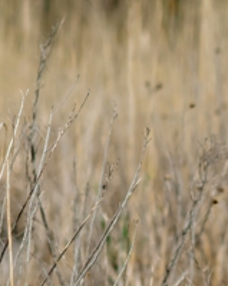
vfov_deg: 5.0
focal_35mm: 388
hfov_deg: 3.9
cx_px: 503
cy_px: 140
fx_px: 3275
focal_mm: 85
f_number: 2.2
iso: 800
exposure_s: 1/4000
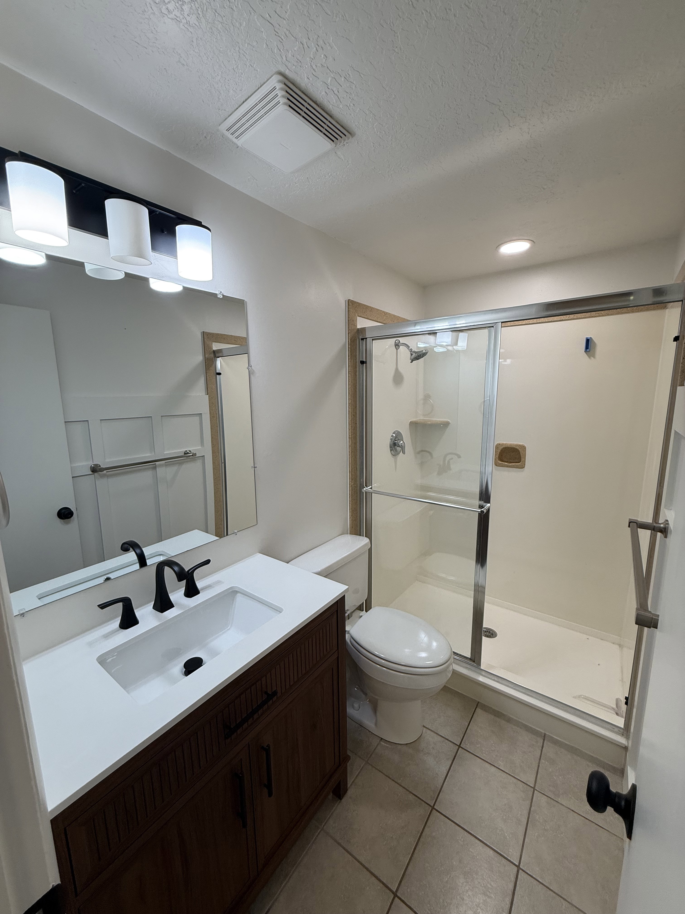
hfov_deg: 85.7
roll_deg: +0.9
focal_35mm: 14
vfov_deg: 102.1
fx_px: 369
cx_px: 342
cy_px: 457
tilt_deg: -9.4
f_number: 2.2
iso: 100
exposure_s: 1/120
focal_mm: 2.22
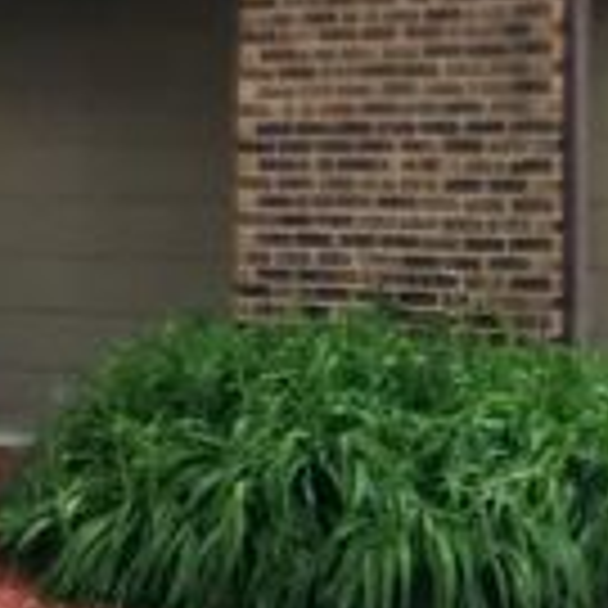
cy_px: -239
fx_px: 3060
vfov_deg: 11.0
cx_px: 275
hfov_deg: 11.3
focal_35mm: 154
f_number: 1.8
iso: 20
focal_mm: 5.4
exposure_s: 1/1718
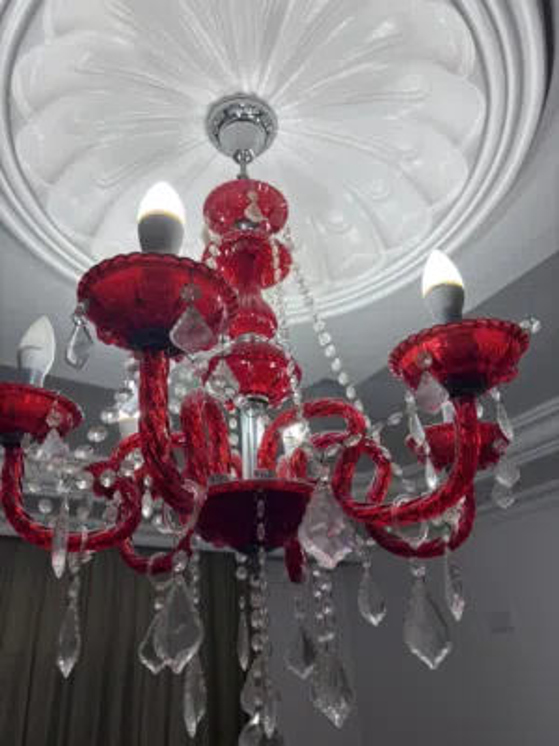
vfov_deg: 67.3
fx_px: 560
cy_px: 373
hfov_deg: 53.1
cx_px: 280
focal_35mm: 26
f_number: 1.6
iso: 32
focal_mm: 5.96
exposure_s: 1/123
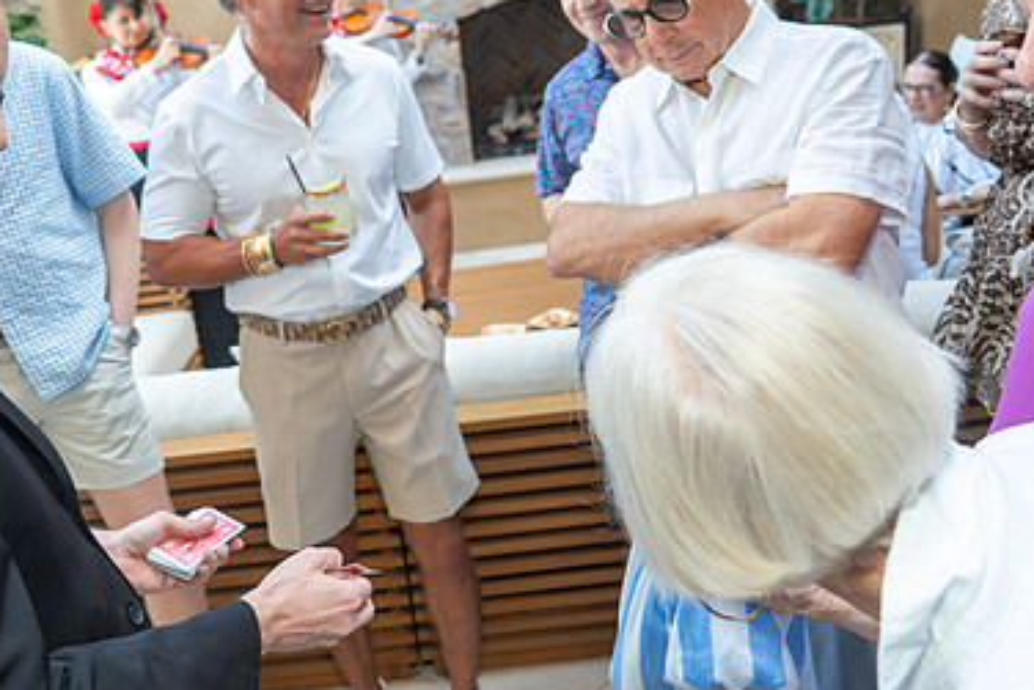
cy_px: 219
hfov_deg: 51.8
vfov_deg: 35.5
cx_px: 487
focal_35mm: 37
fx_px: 1063
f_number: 4
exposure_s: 1/200
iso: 400
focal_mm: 24
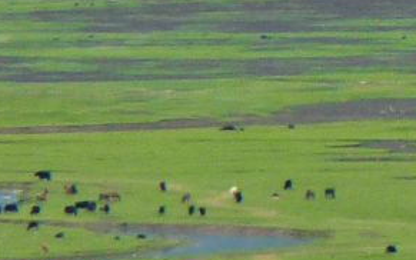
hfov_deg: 0.6
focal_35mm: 3365
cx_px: 610
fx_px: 38158
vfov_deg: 0.4
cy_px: -301
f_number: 4.4
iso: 100
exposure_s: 1/400
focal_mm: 86.4
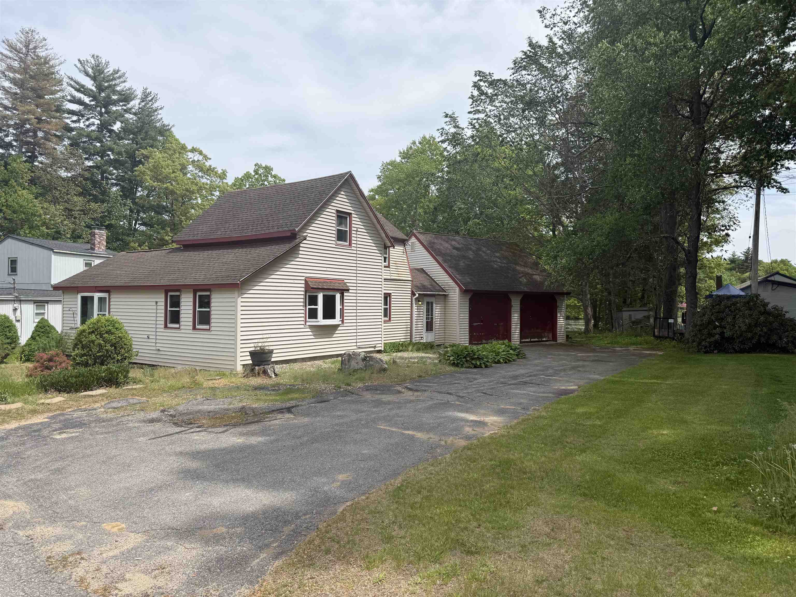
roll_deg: -0.5
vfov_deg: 56.8
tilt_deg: +1.6
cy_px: 298
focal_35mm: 24
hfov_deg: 71.6
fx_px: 552
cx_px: 398
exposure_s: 1/4405
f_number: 1.78
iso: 80
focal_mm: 6.76
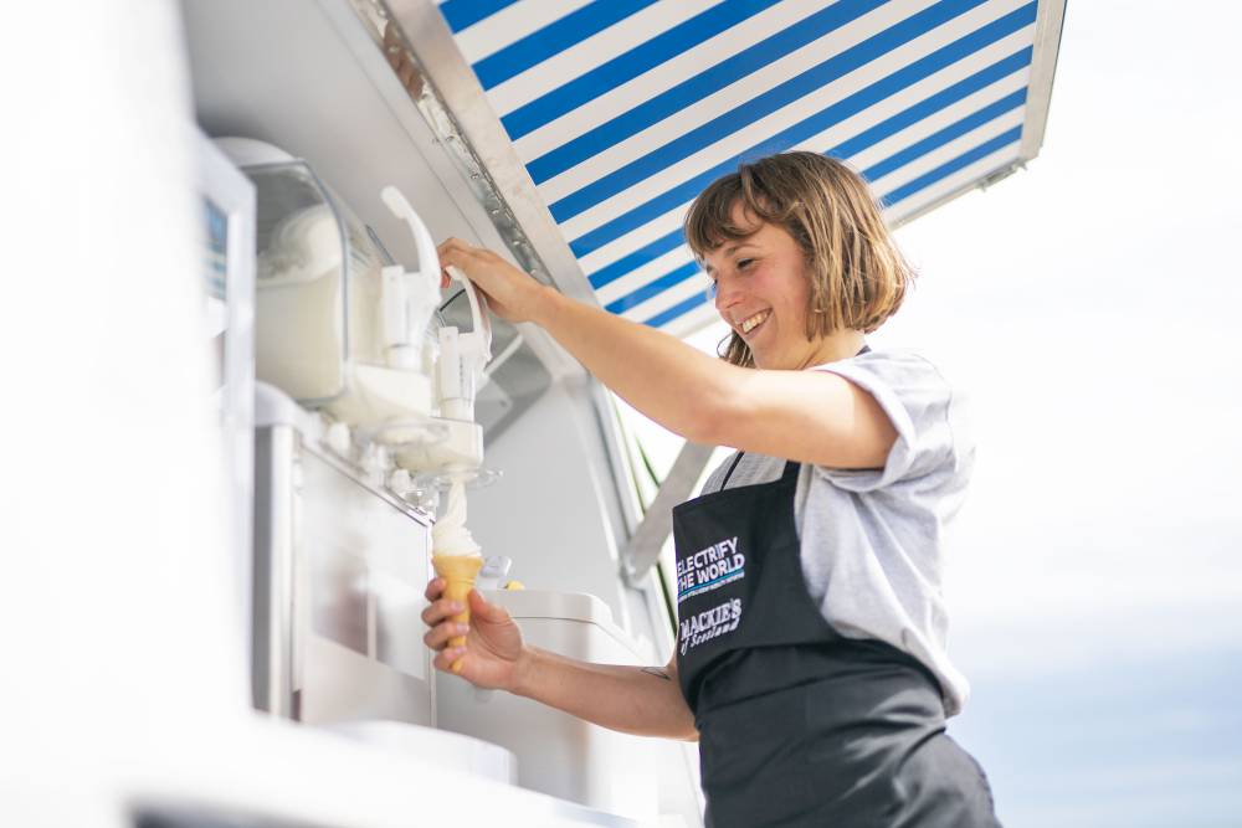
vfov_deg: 27.0
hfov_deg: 39.6
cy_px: 414
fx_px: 1725
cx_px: 621
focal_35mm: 50
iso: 200
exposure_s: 1/2500
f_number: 1.4
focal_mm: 50
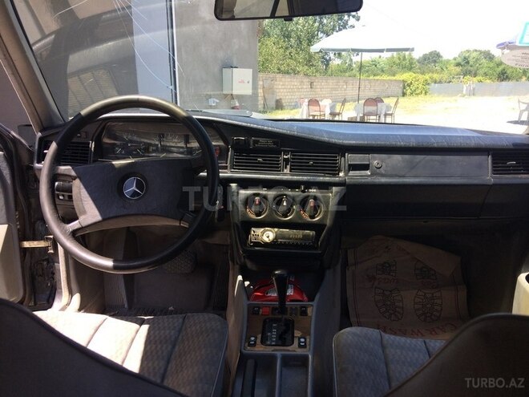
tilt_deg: -16.2
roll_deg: +0.0
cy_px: 198
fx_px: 443
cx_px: 264
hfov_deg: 61.7
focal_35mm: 29
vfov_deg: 48.2
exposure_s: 1/366
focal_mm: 4.15
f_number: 2.2
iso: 32
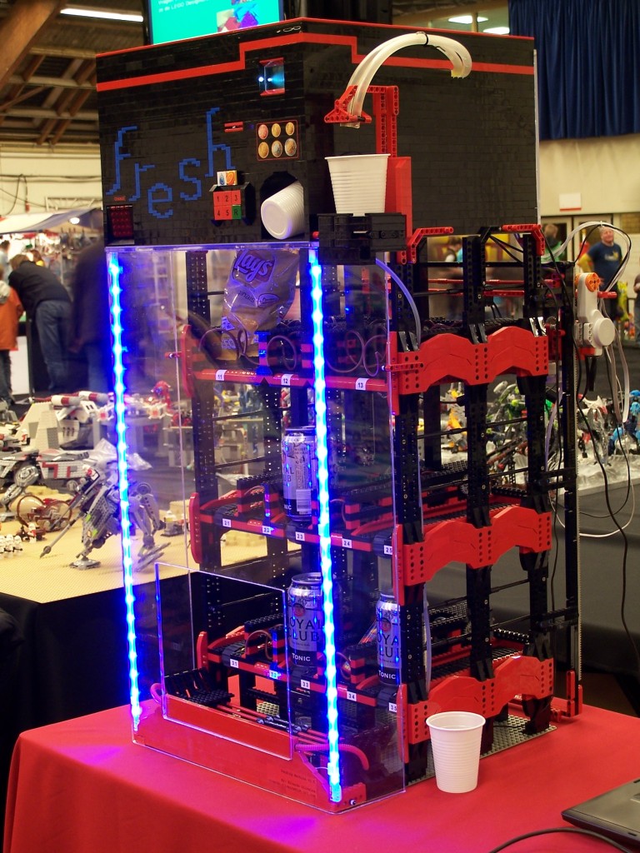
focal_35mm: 67
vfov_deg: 29.0
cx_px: 320
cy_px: 426
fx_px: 1652
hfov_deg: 21.9
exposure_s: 1/2
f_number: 3.2
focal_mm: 11.1
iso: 80
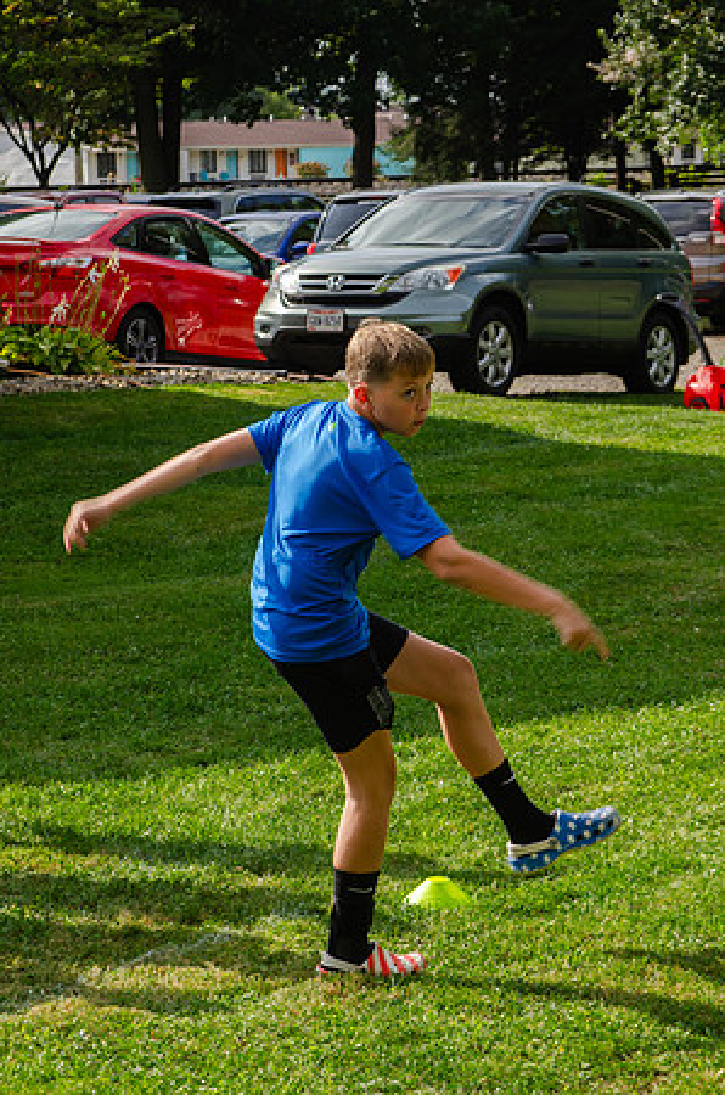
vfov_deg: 17.1
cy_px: 548
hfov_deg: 11.4
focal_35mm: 120
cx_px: 362
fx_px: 3642
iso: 125
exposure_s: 1/250
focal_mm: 80
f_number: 8
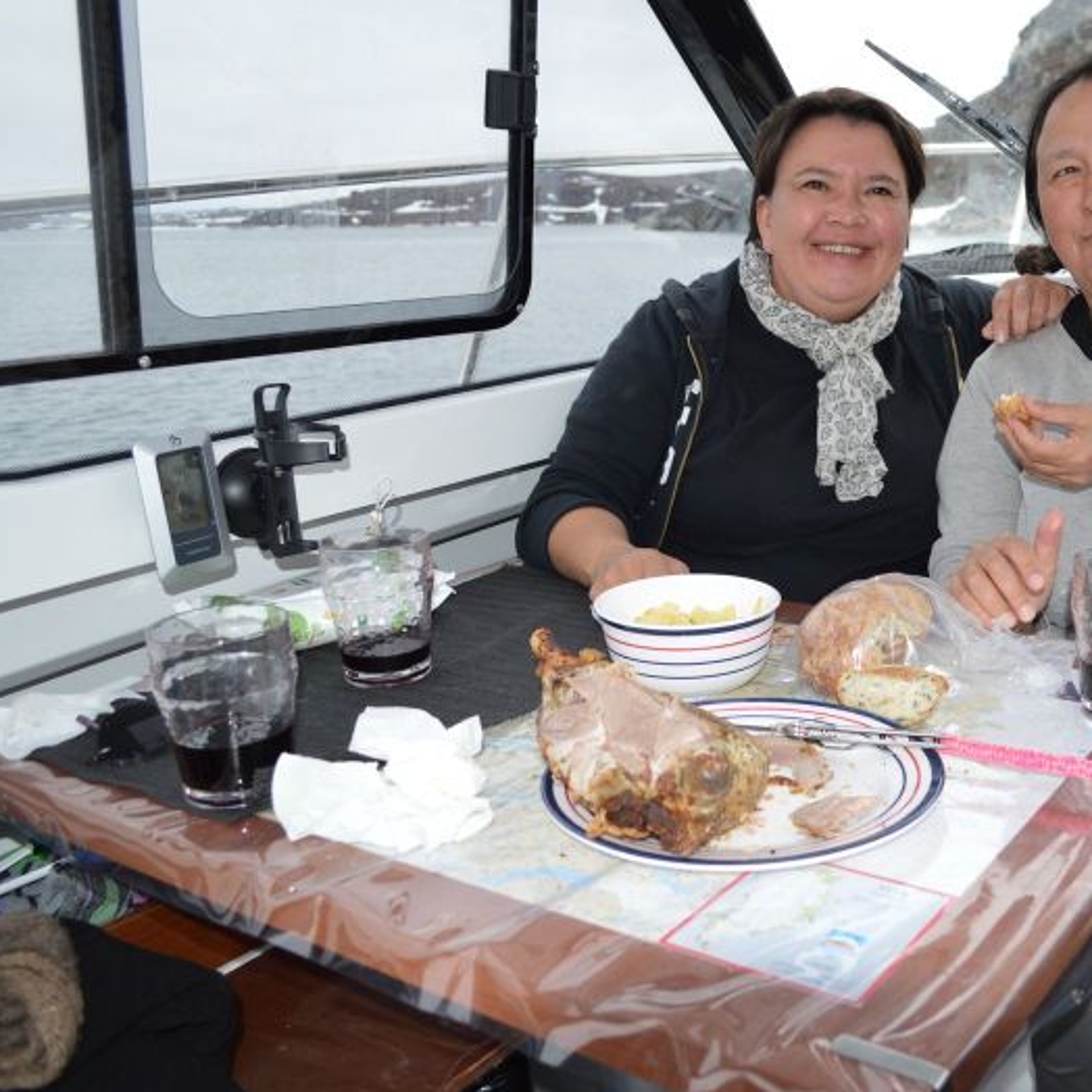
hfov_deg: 46.2
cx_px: 759
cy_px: 548
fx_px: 1249
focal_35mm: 35
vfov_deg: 47.2
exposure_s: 1/200
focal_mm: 18
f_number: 3.5
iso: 200
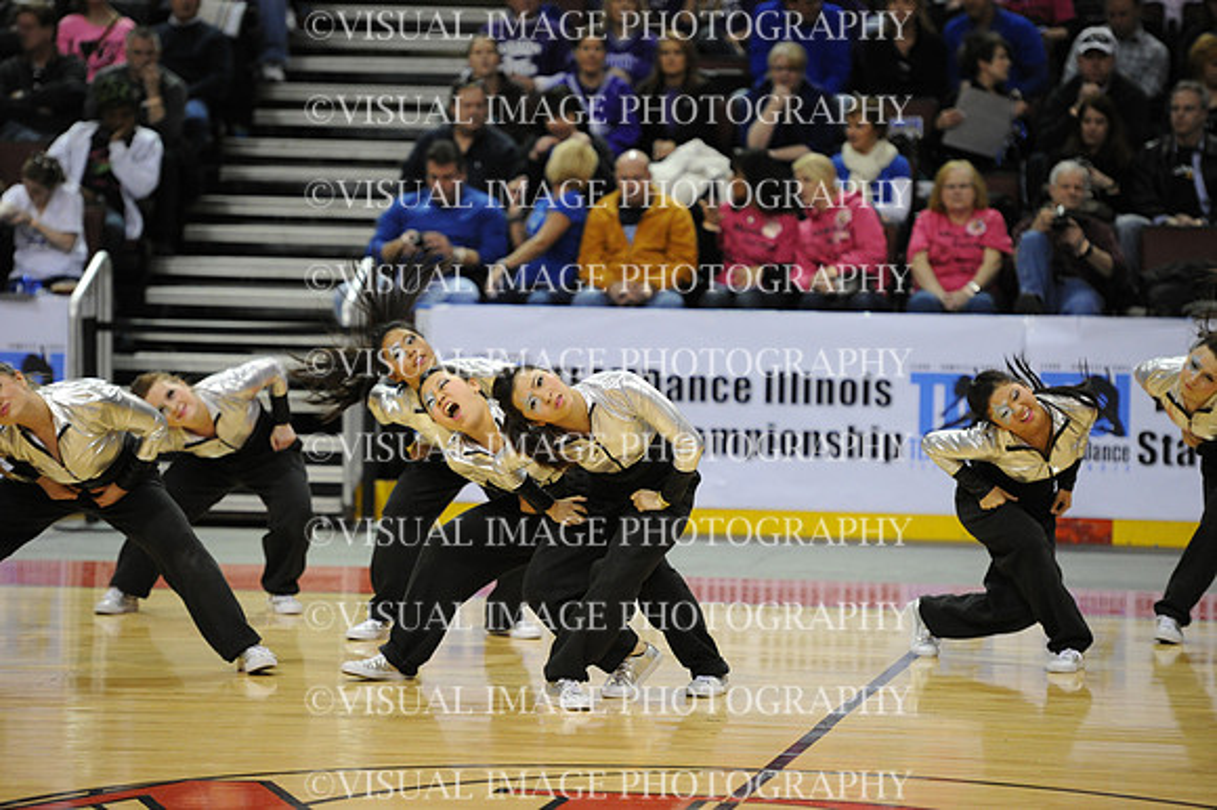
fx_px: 5743
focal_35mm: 170
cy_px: 405
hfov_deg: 12.1
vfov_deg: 8.1
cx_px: 608
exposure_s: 1/640
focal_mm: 170
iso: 5000
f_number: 3.2
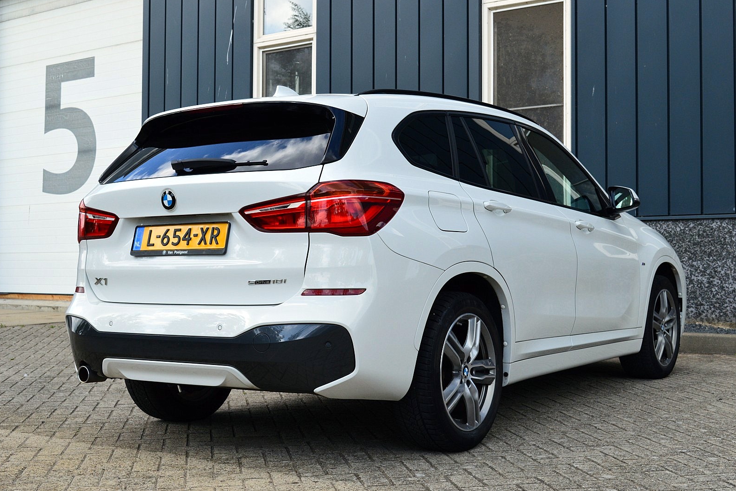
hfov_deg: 40.3
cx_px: 362
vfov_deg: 27.5
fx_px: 1002
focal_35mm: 49
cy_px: 246
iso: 400
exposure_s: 1/250
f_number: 10
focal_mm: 32
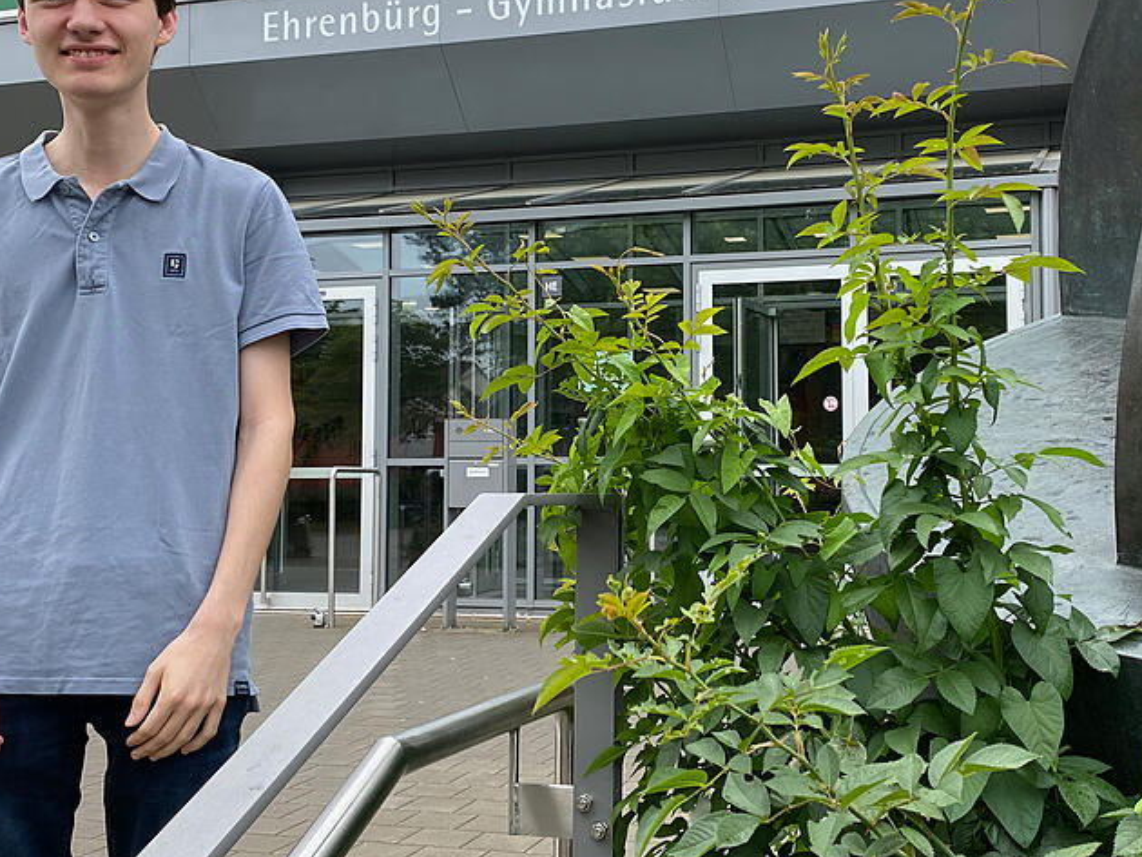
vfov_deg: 42.7
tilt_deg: +4.0
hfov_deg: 55.0
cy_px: 332
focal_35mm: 33
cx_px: 464
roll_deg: +0.1
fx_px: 1089
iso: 32
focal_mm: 4.25
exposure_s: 1/673
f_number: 1.8
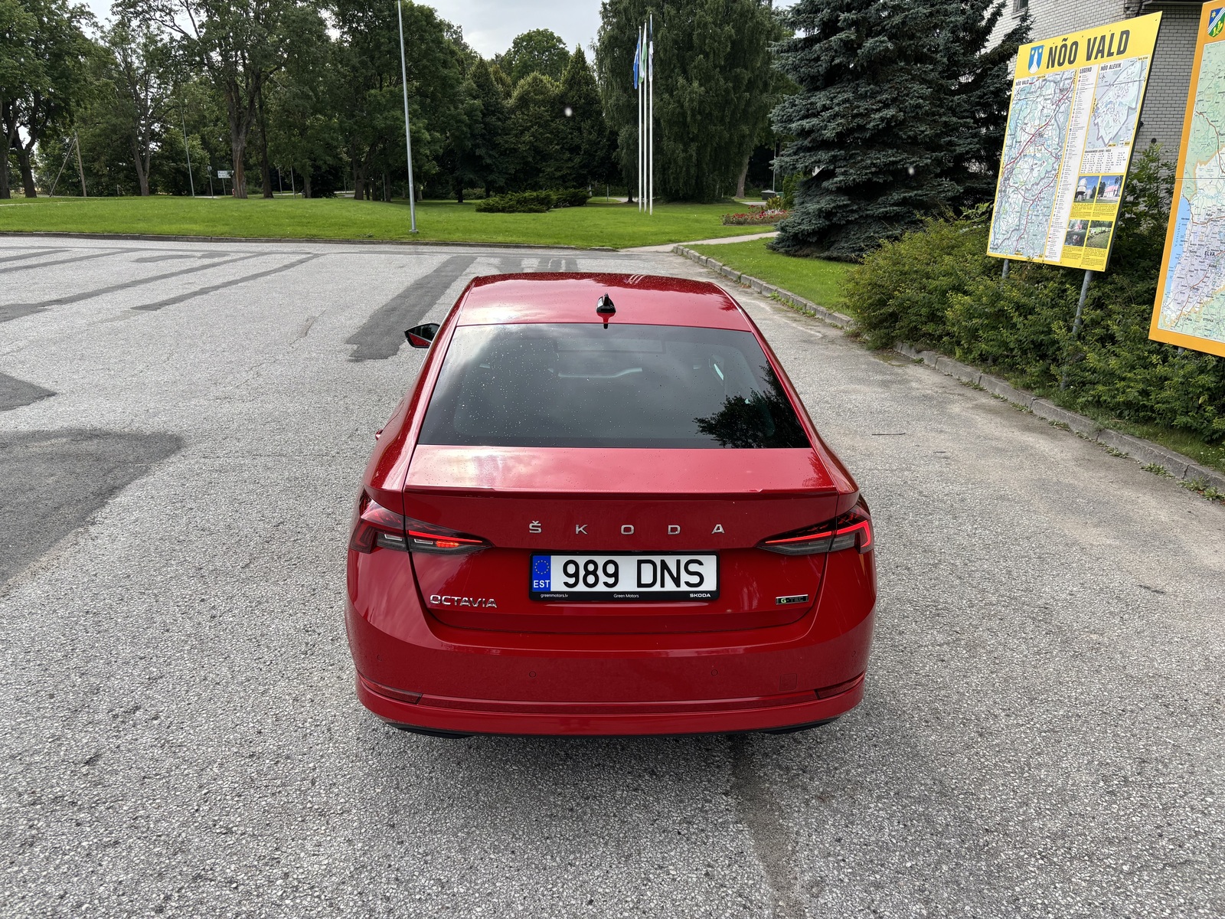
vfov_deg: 53.1
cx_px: 612
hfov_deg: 67.3
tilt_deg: -16.2
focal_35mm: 26
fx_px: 920
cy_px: 460
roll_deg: -0.2
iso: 50
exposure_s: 1/927
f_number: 1.6
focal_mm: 5.96
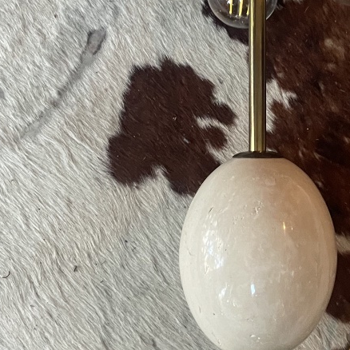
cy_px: 120
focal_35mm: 63
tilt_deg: -81.7
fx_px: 721
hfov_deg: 26.7
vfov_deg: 27.2
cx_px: 287
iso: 500
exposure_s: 1/50
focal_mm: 4.2
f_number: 1.6
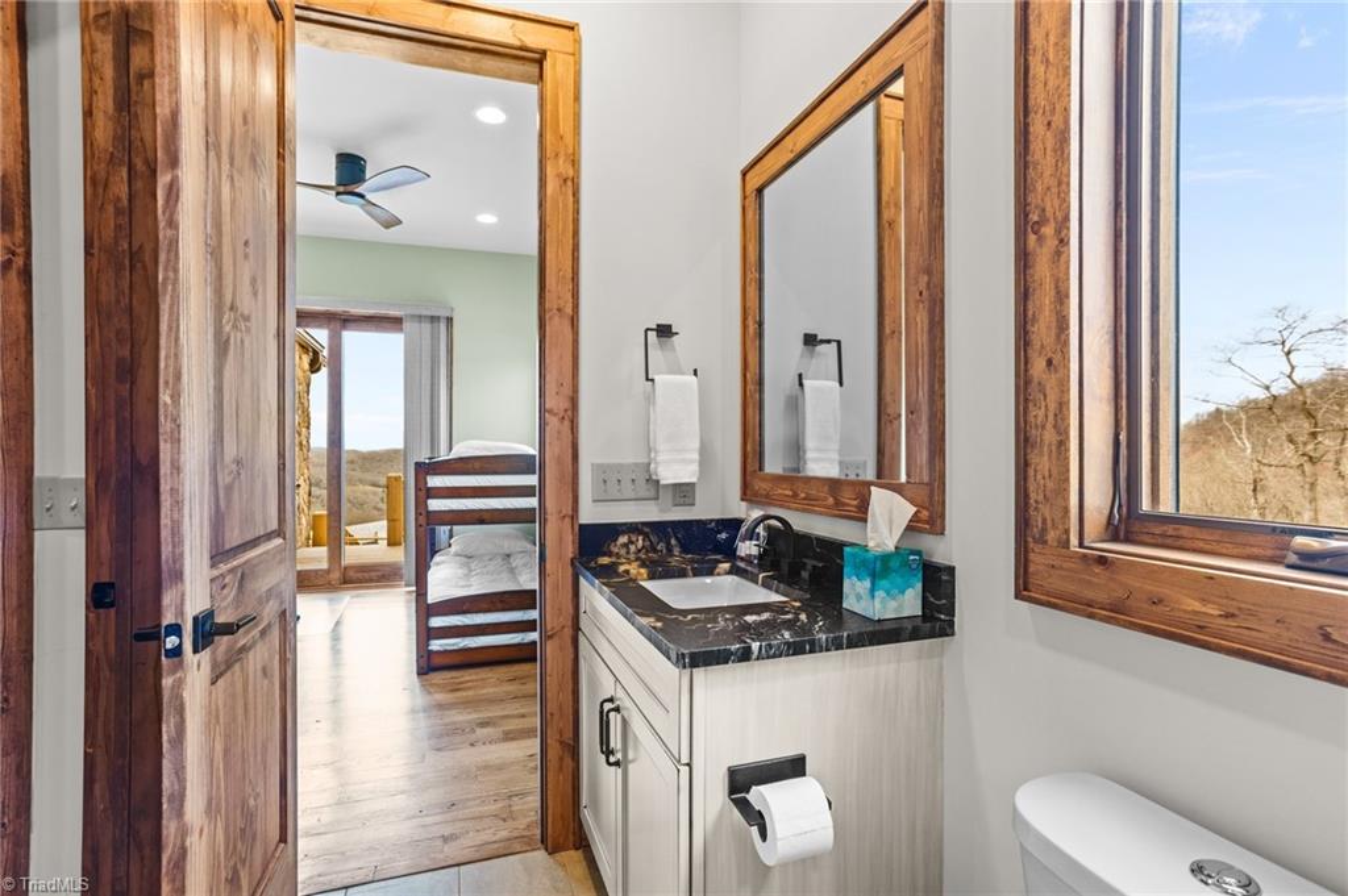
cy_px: 448
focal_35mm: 17
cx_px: 674
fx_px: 636
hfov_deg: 93.3
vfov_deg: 70.3
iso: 250
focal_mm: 17
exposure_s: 1/2.5
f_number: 8
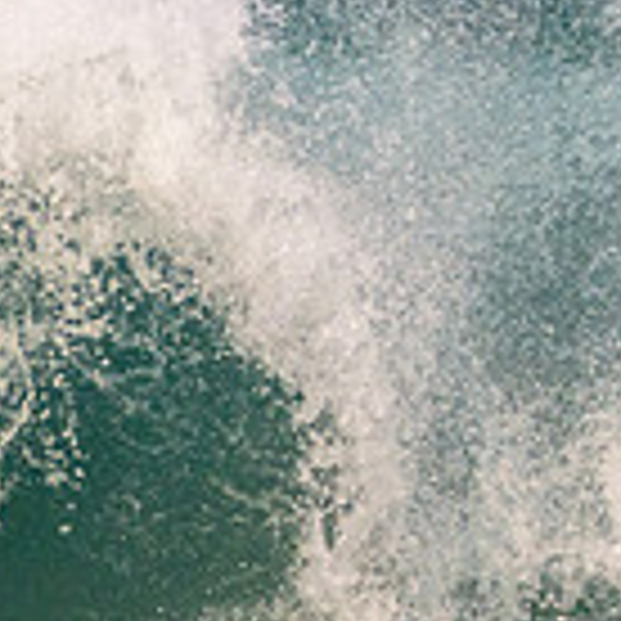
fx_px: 58109
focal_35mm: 2863
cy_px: -2
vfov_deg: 0.6
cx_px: 1246
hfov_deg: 0.6
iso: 2500
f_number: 11
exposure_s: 1/2000
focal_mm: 800
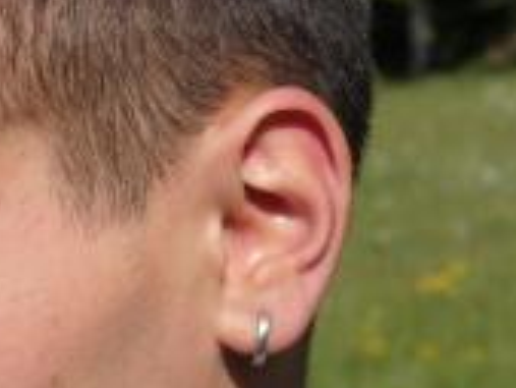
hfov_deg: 6.4
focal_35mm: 308
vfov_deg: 4.8
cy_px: 296
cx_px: -24
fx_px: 4594
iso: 80
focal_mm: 23.3
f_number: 5.2
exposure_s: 1/640
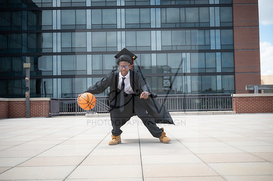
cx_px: 136
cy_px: 90
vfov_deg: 31.2
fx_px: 326
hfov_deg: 45.5
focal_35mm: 43
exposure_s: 1/200
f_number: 5
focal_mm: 43
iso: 80
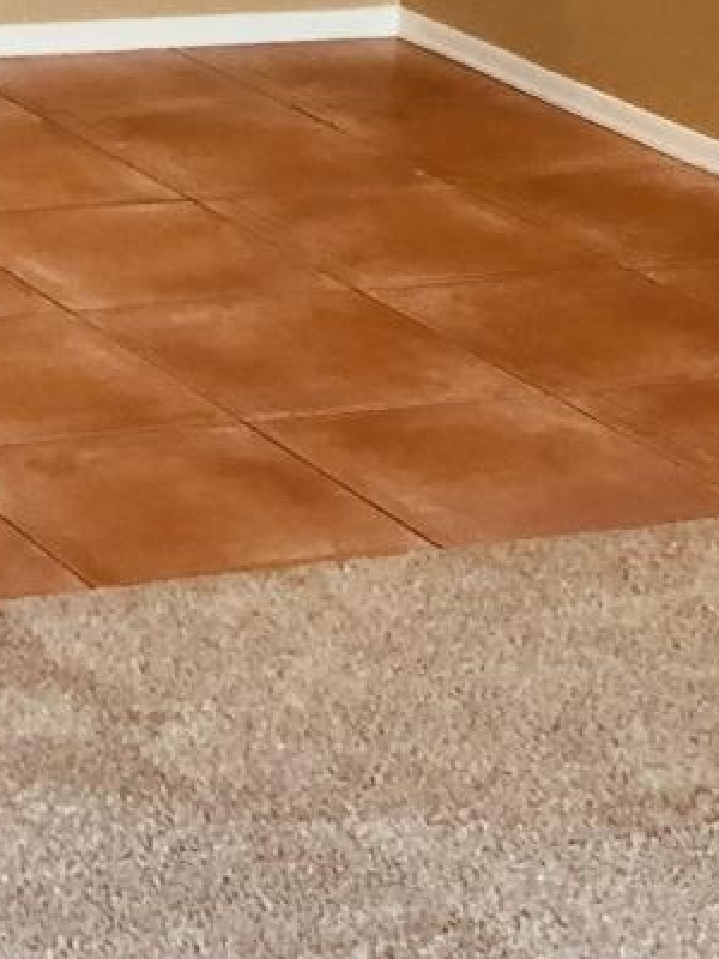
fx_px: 3877
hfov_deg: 10.3
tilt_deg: -8.2
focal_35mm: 140
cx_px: -268
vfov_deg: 13.7
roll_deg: -1.5
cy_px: -189
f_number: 1.8
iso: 40
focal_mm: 4
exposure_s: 1/30
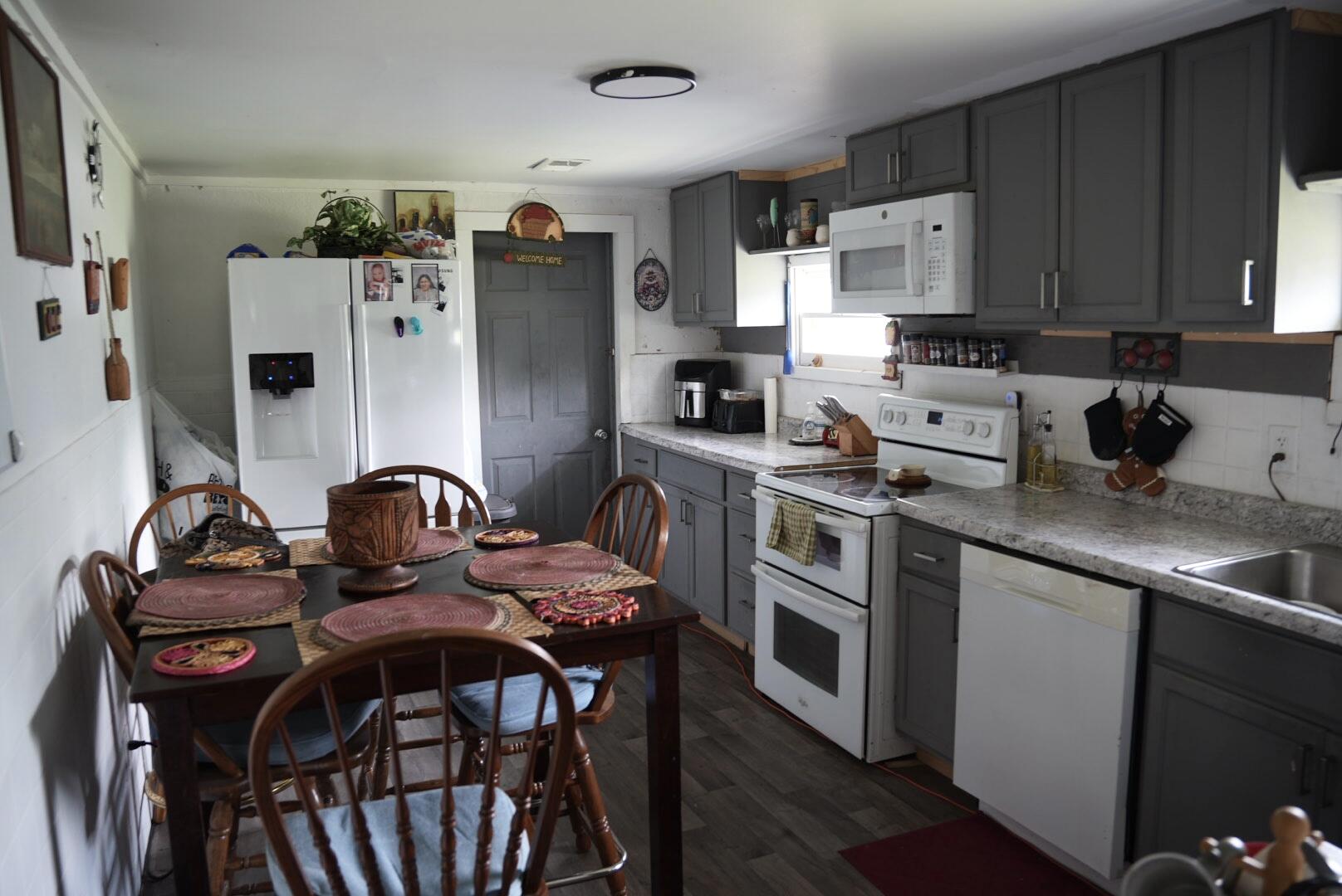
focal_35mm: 25
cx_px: 671
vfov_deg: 51.4
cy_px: 448
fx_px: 933
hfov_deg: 71.5
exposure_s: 1/5
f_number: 2.8
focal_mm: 17
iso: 100
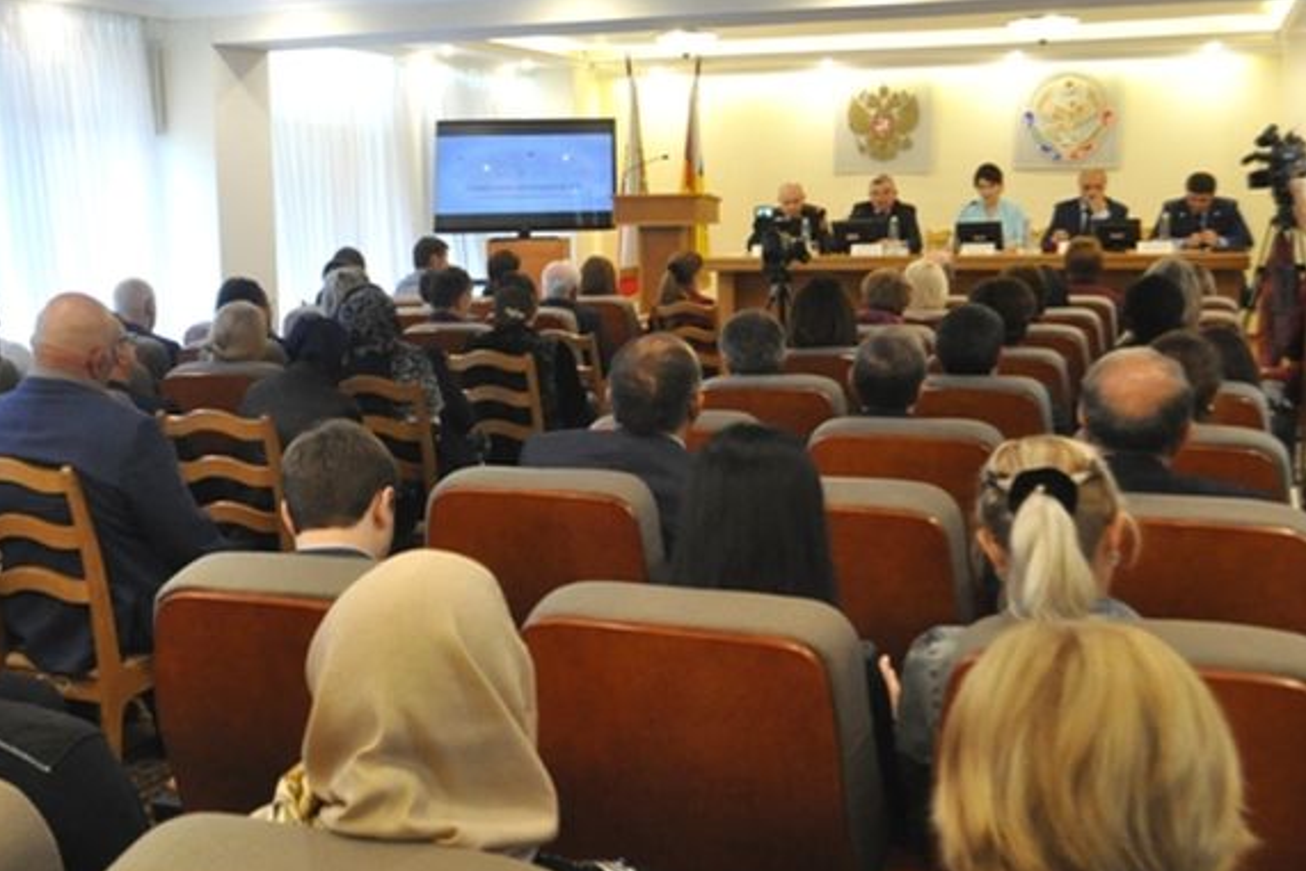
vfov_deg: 31.9
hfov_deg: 45.4
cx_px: 393
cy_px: 477
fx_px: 1524
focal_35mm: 42
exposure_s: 1/100
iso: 2000
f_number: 5
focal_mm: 20
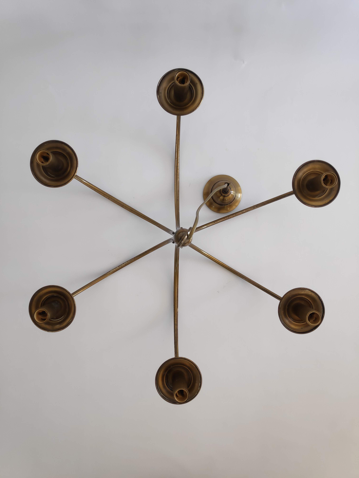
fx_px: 277
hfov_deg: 66.0
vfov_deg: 81.7
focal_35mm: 20
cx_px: 180
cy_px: 239
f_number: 1.9
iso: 400
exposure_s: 1/100
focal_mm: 3.94
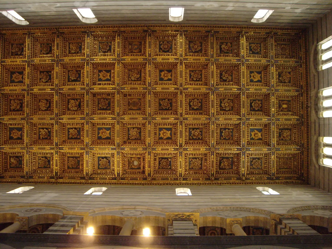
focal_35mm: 38
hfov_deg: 49.0
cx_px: 166
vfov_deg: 37.7
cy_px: 124
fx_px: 364
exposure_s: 1/40
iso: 200
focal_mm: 6.2
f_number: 2.7
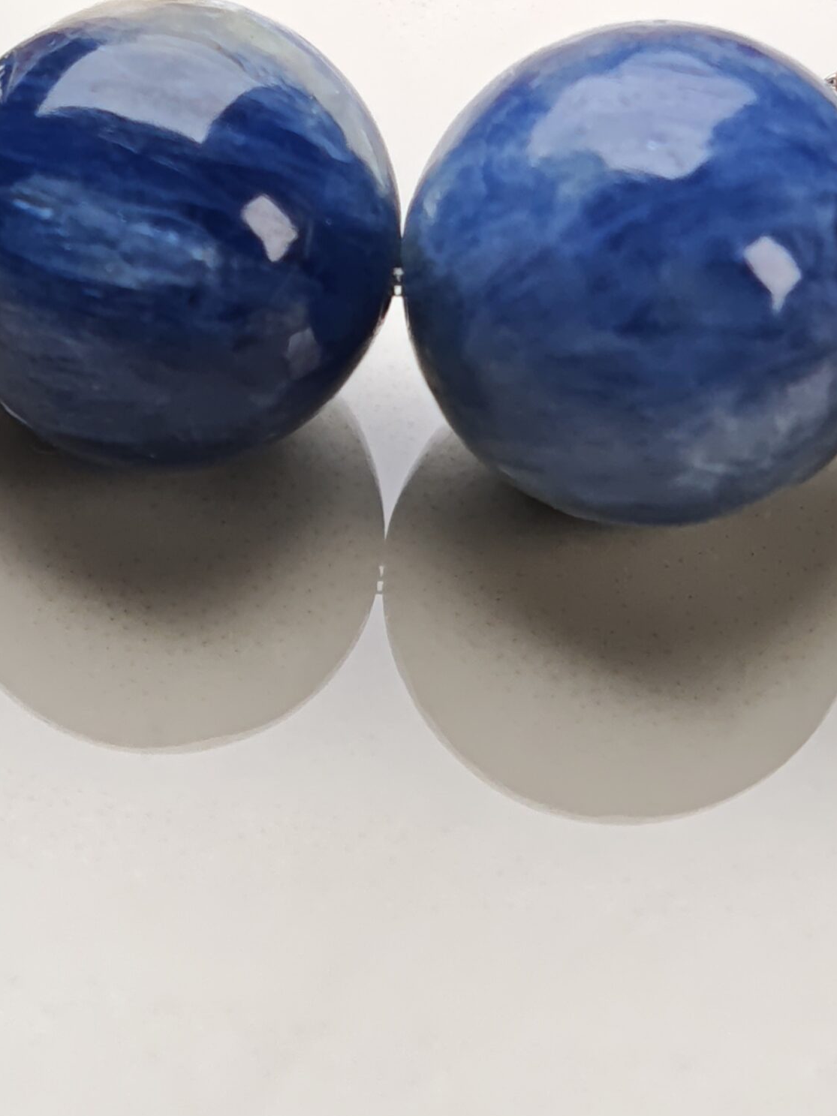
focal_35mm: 174
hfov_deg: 8.5
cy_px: 131
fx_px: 5610
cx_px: -89
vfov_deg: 11.3
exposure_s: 1/701
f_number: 1.8
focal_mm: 11.5
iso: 80
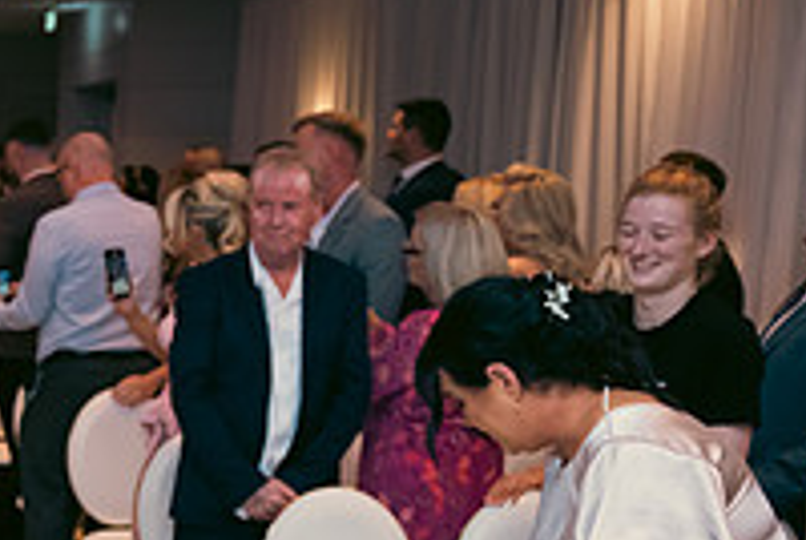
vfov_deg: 16.8
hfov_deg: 21.8
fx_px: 1816
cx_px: -322
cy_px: 433
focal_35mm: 81
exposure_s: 1/160
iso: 800
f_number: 3.5
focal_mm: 28
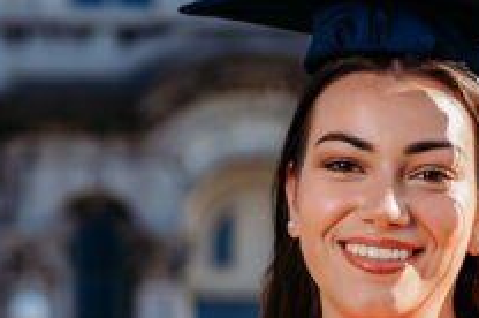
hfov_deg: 8.8
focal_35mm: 234
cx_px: 362
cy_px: 330
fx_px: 3110
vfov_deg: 5.8
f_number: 3.5
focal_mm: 63.3
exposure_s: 1/400
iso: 64
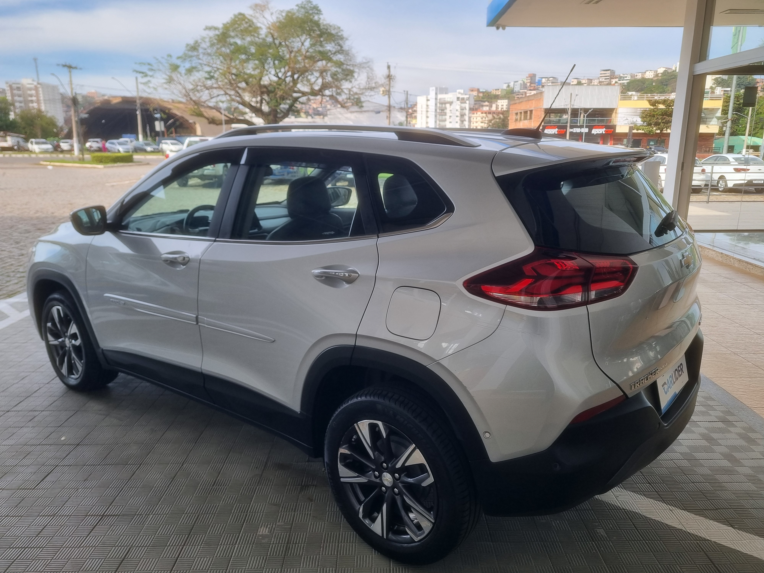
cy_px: 286
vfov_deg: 53.1
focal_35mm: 26
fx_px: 574
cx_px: 382
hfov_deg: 67.3
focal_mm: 5.4
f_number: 1.8
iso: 50
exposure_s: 1/712
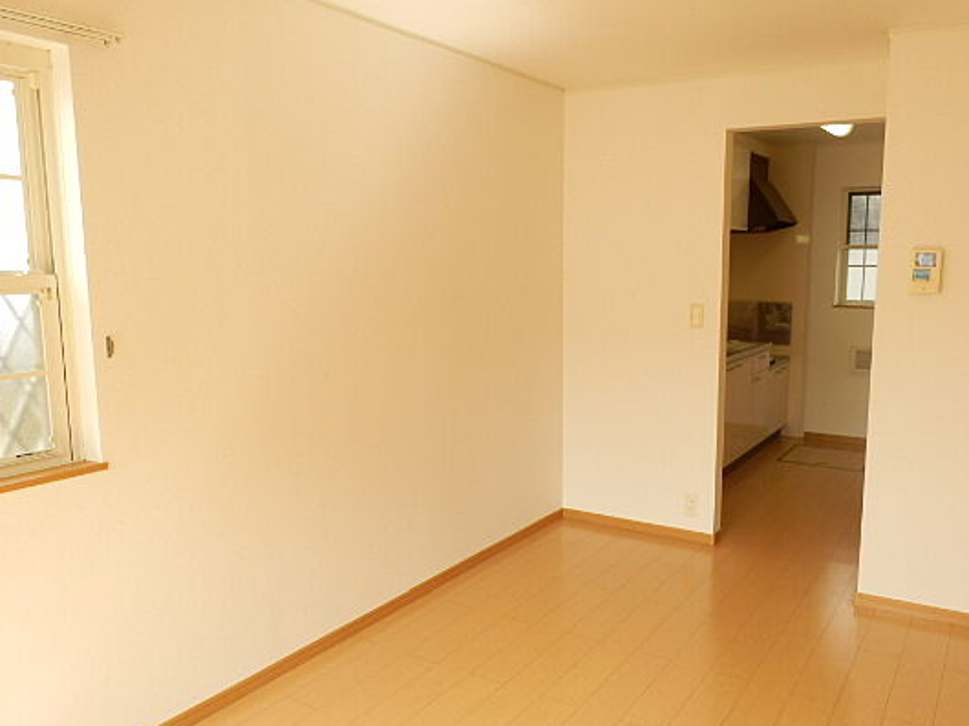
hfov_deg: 61.4
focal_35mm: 29
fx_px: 811
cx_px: 556
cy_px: 371
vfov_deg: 48.2
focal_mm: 4.2
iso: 80
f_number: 3
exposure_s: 1/60
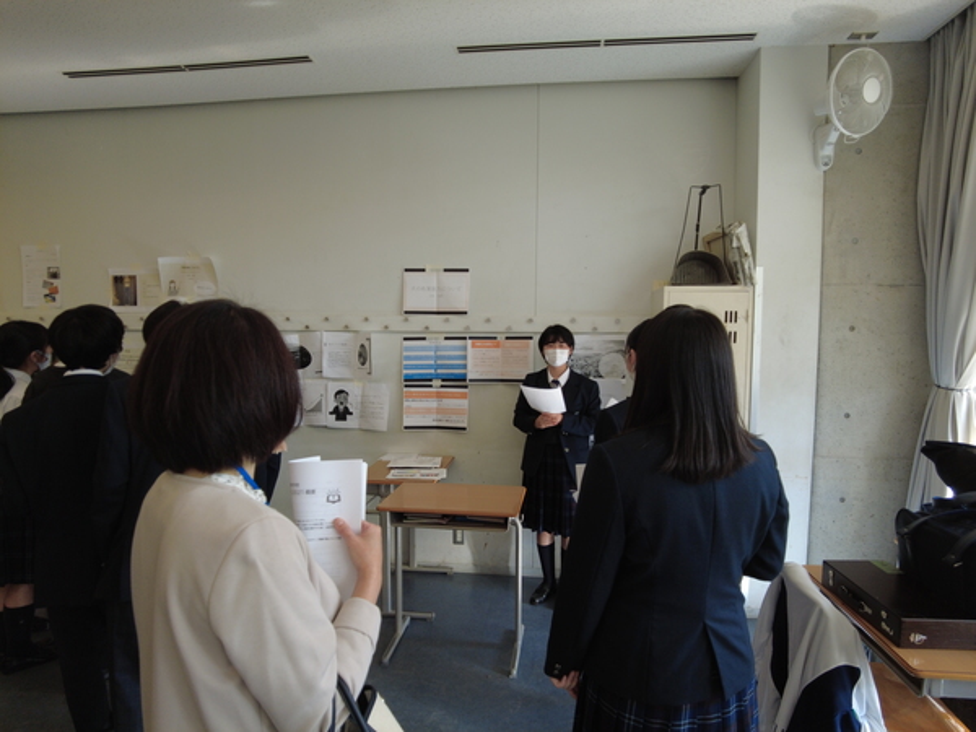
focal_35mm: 20
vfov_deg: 66.0
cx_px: 488
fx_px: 564
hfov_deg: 81.7
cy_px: 366
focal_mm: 4.4
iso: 100
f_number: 1.8
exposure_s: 1/60
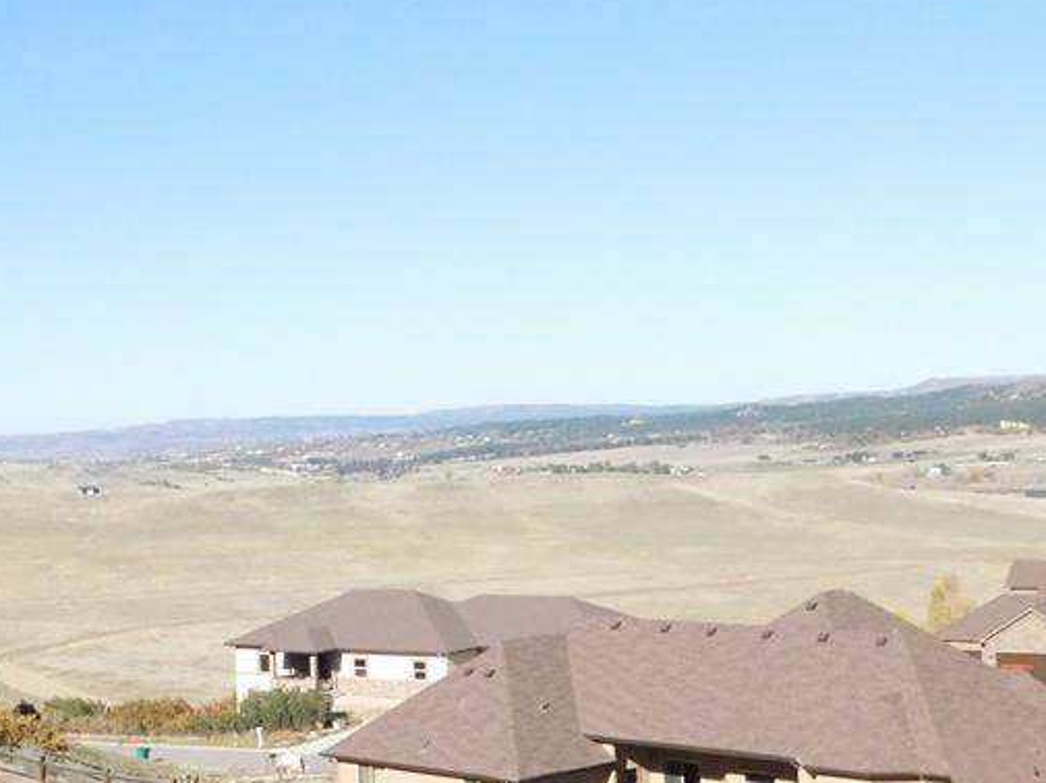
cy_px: 465
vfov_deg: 20.1
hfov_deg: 25.8
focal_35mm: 73
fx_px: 2204
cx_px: 89
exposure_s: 1/1500
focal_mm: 6.3
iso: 800
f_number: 7
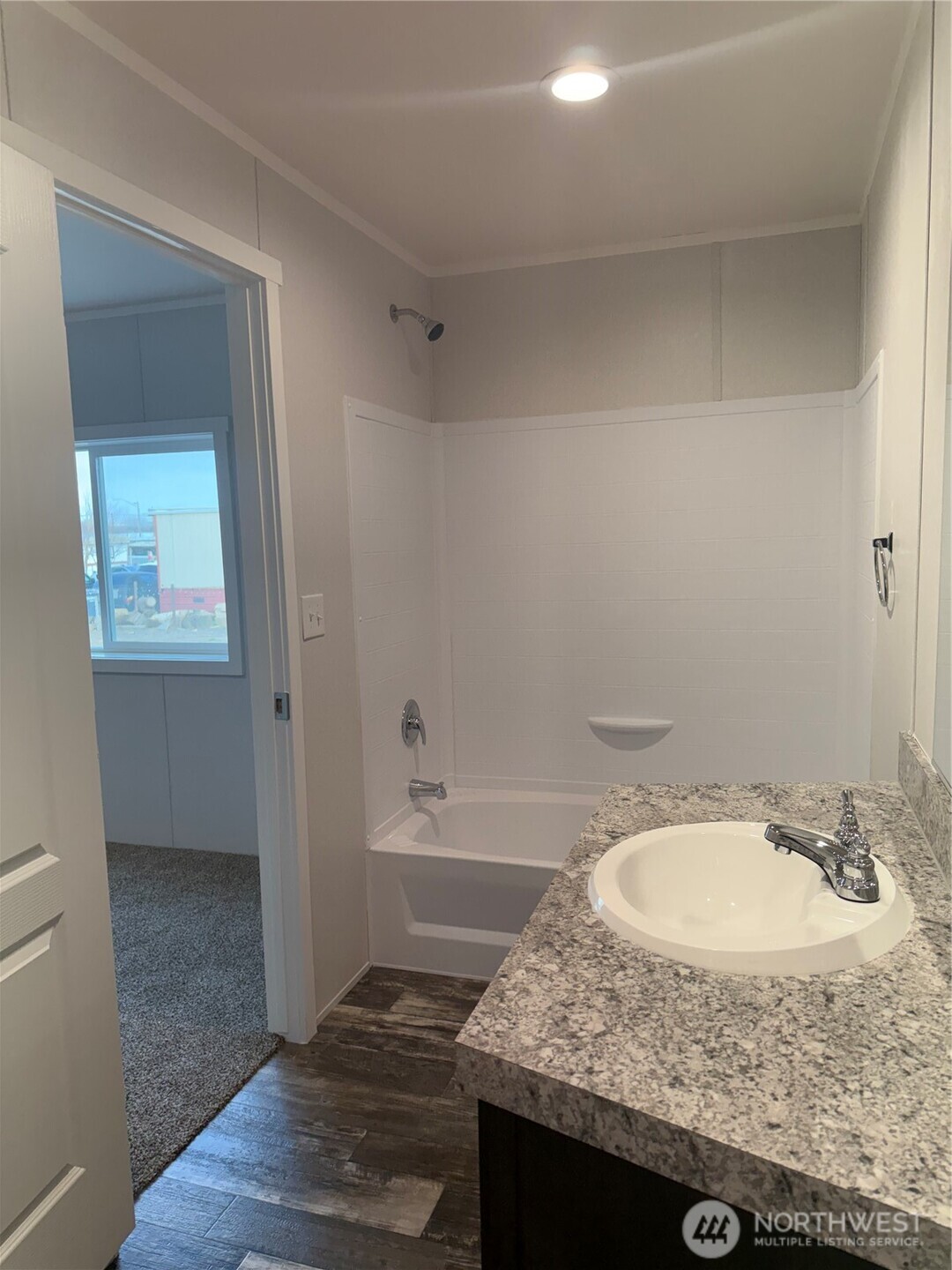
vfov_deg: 71.6
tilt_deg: -6.2
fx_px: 880
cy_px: 635
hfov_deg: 56.8
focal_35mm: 24
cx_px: 476
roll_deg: +1.0
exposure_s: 1/212
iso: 200
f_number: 1.78
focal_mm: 6.76
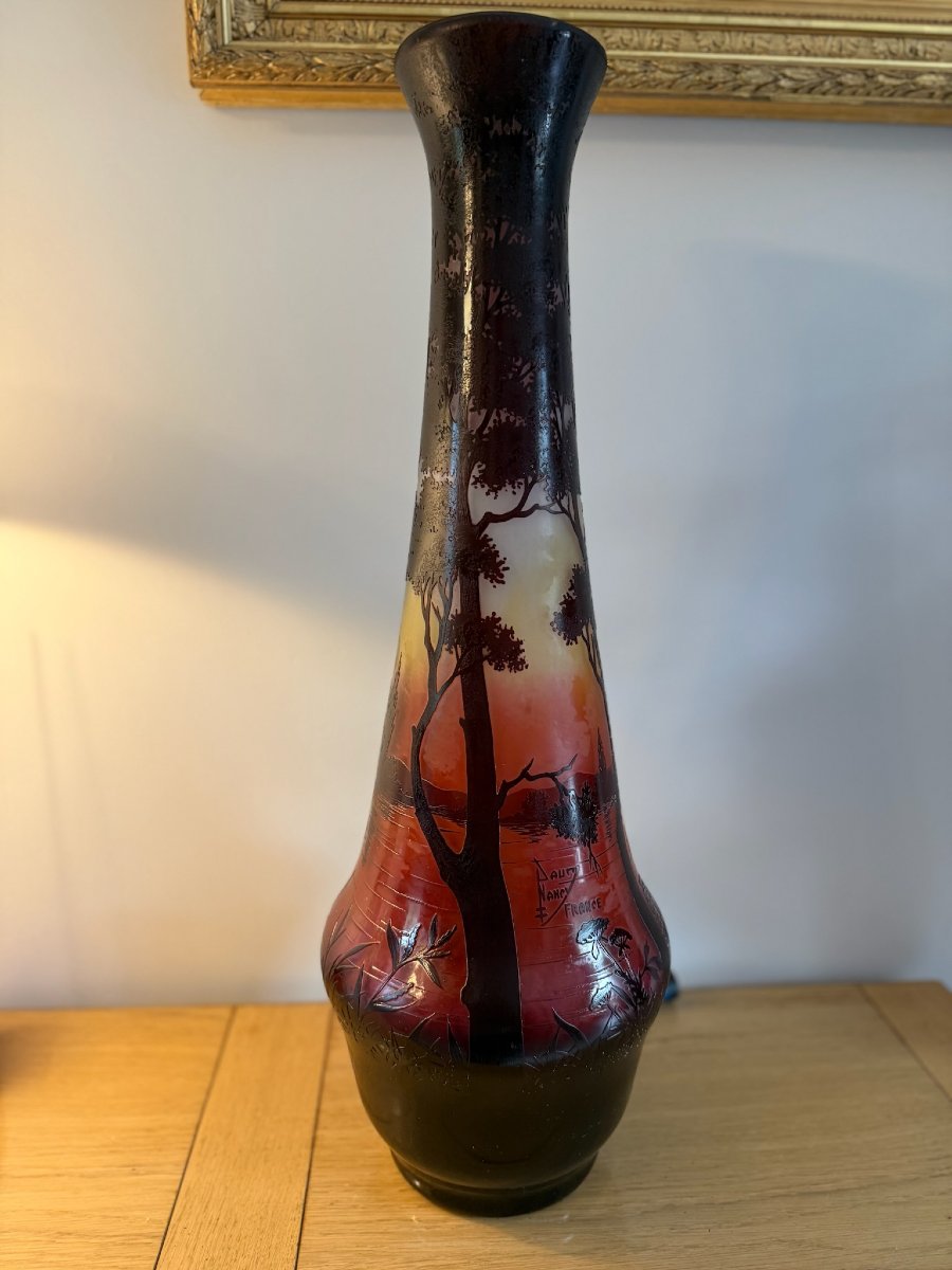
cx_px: 476
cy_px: 635
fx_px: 880
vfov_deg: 71.6
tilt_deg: -10.7
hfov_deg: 56.8
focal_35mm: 24
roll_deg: -0.5
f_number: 1.78
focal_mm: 6.76
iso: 250
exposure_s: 1/50
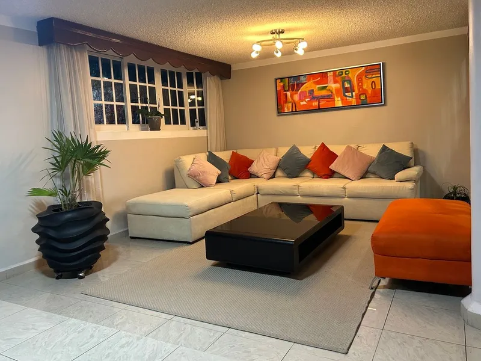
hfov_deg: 67.3
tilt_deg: -5.8
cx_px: 240
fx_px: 361
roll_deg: +4.1
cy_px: 180
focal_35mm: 26
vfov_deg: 53.1
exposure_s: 1/60
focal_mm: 5.7
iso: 250
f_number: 1.5
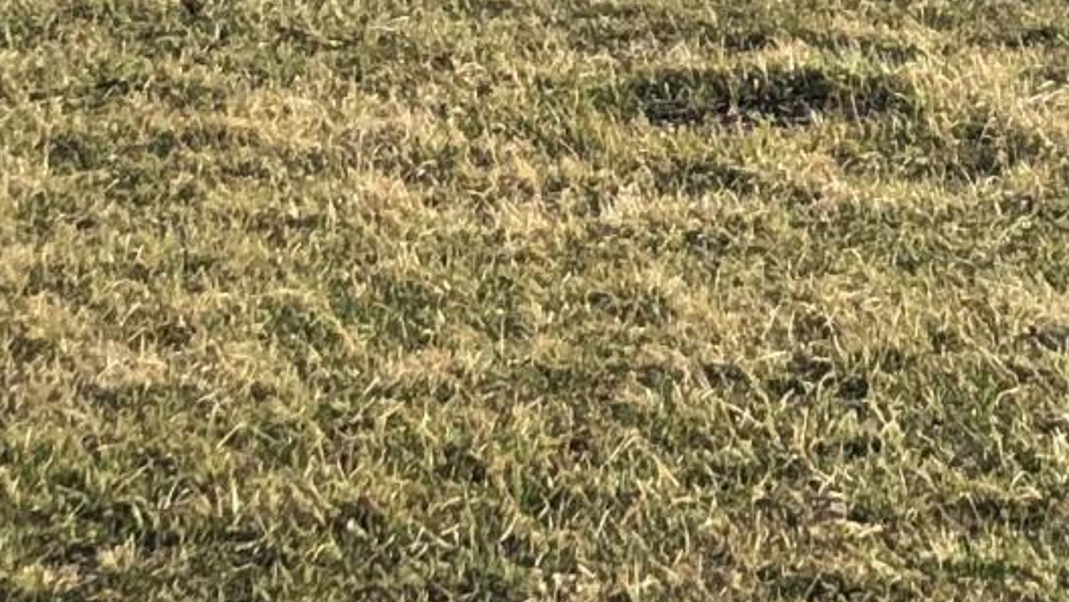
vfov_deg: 6.7
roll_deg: +1.0
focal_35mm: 173
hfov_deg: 12.2
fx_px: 4906
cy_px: -846
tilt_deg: -0.3
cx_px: 1223
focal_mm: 3.99
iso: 20
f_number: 1.8
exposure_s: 1/2000
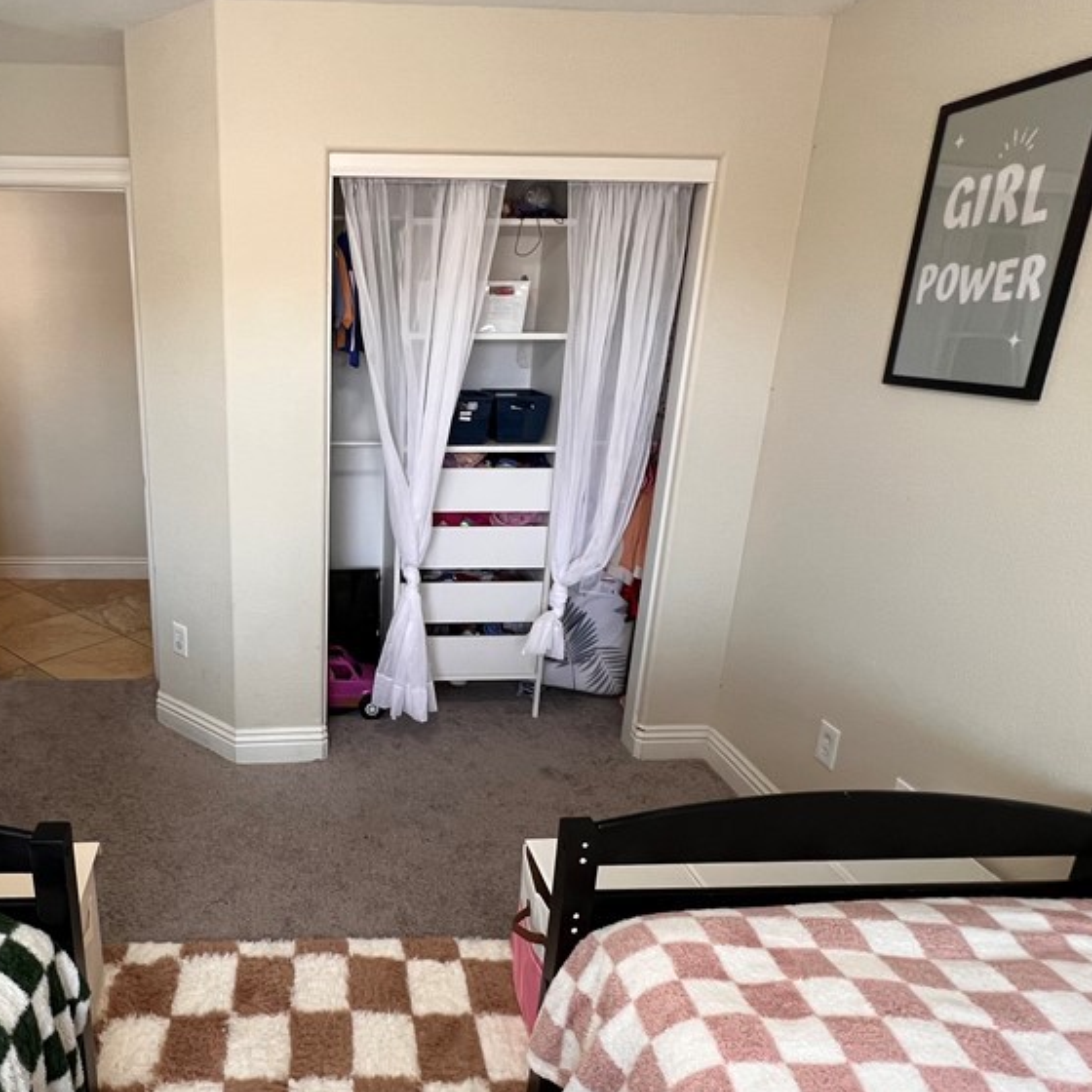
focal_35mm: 21
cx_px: 330
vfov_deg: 72.1
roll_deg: -1.2
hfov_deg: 69.2
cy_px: 569
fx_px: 749
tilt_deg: -17.7
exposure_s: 1/120
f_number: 1.8
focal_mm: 1.57
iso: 200
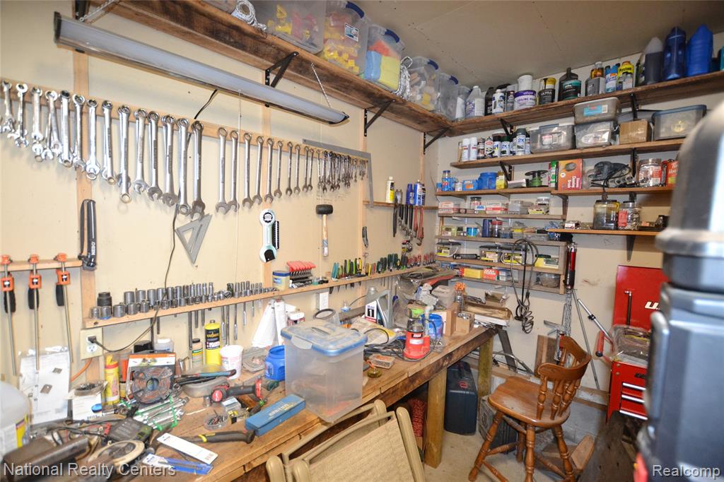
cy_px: 241
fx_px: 302
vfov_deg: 77.3
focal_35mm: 15
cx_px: 362
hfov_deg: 100.4
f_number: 3.5
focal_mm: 10
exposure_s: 1/60
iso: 2000
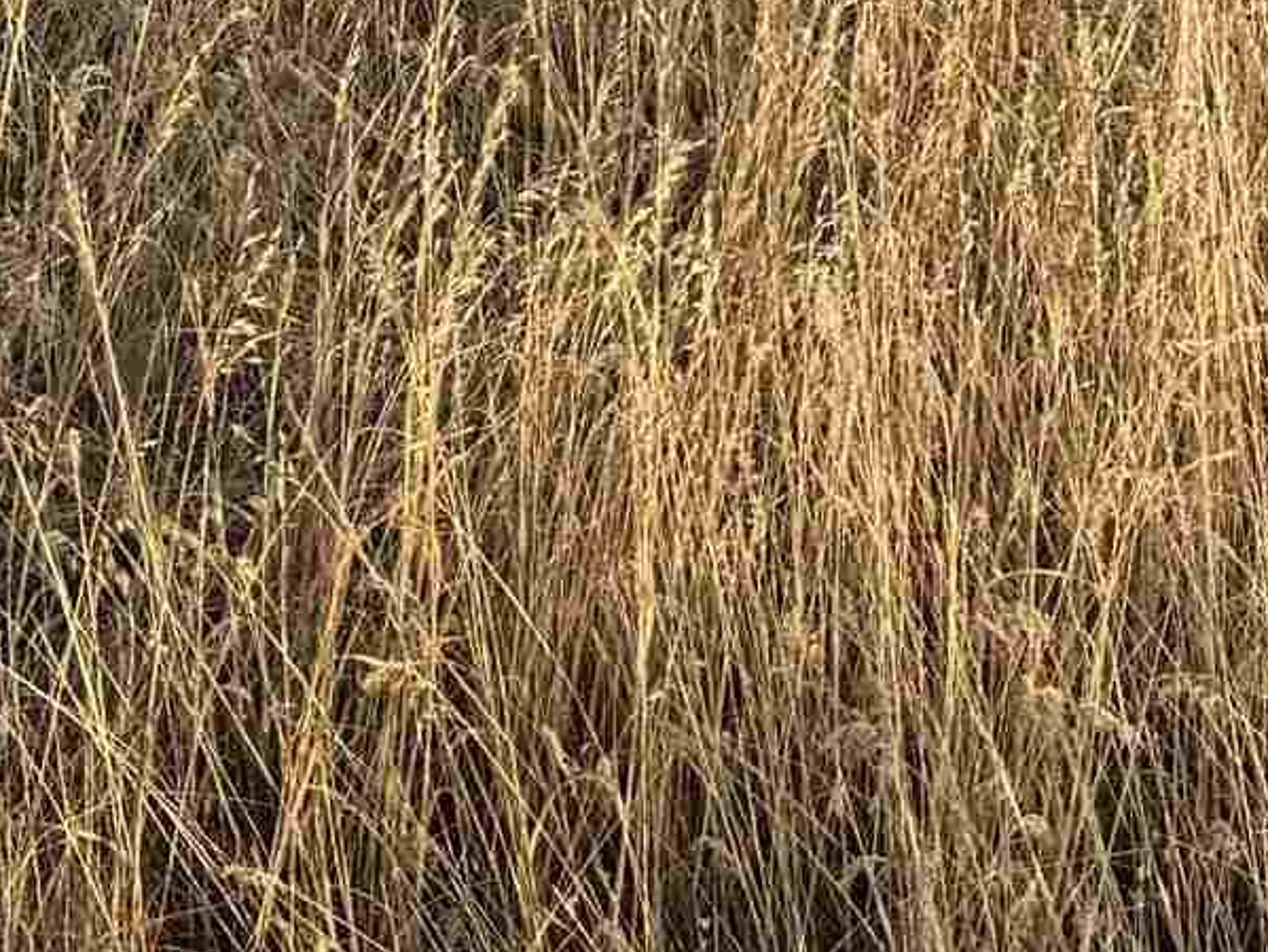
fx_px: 4508
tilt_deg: -17.5
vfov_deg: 11.1
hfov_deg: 15.3
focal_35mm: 123
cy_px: -825
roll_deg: +0.7
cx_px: 1602
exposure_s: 1/2232
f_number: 1.78
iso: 80
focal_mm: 6.76
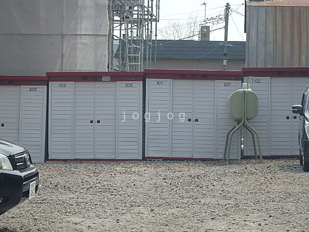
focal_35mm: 105
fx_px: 937
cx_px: 154
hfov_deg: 18.7
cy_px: 116
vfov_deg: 14.1
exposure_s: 1/400
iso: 125
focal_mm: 18.7
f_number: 5.7
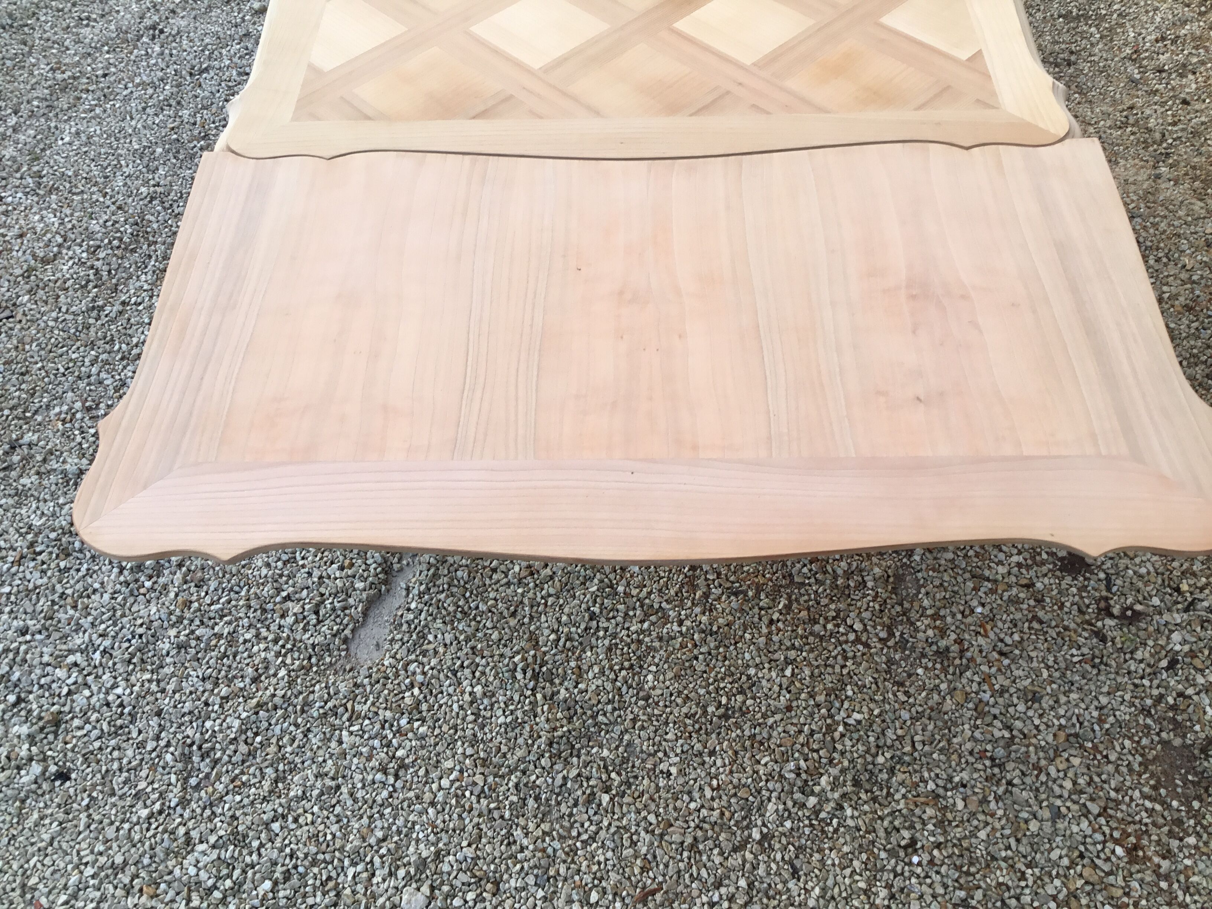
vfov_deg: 45.4
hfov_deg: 58.4
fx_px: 1085
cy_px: 454
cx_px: 606
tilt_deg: -53.5
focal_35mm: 31
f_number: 2.4
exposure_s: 1/102
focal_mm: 3.3
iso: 25
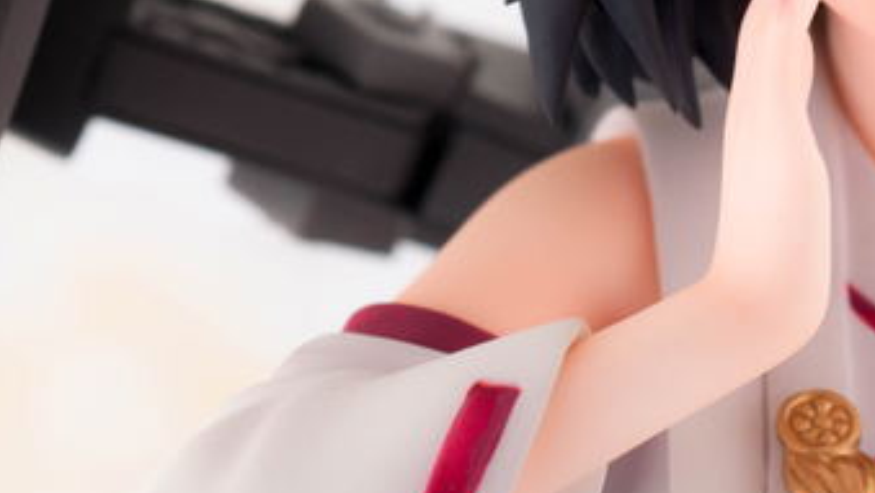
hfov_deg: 10.5
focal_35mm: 203
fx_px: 4717
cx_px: 982
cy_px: 19
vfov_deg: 6.0
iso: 200
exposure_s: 1/125
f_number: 8
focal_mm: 55
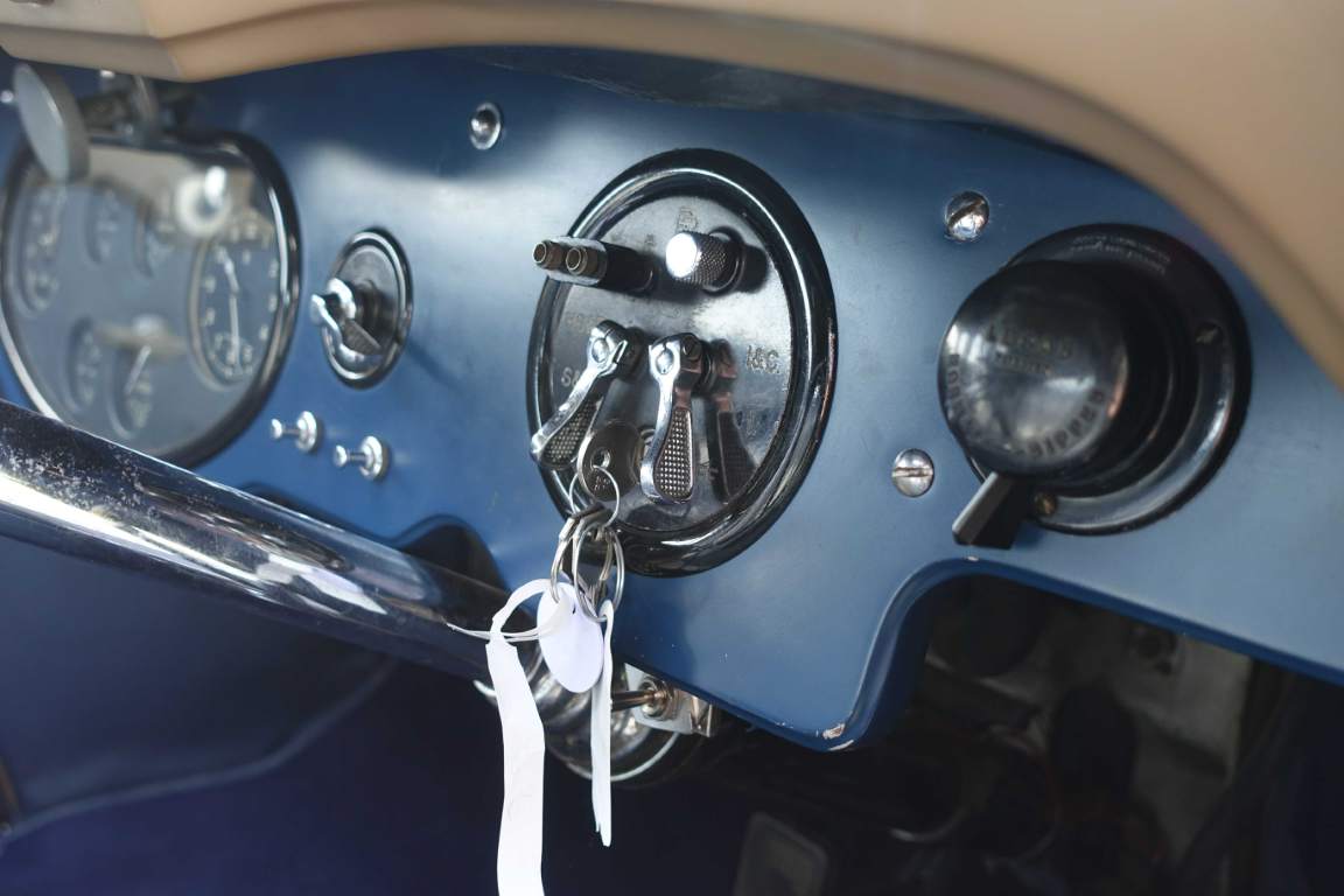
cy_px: 448
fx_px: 1344
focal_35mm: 36
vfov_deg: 36.9
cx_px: 672
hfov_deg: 53.1
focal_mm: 13.16
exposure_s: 1/40
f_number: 2.8
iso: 125
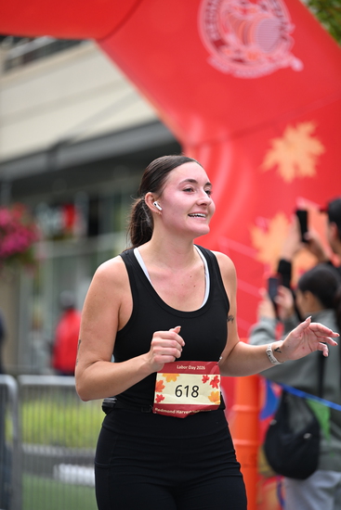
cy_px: 255
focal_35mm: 160
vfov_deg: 12.8
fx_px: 2272
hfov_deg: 8.6
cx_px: 170
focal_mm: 160
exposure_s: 1/2000
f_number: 2.8
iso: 640
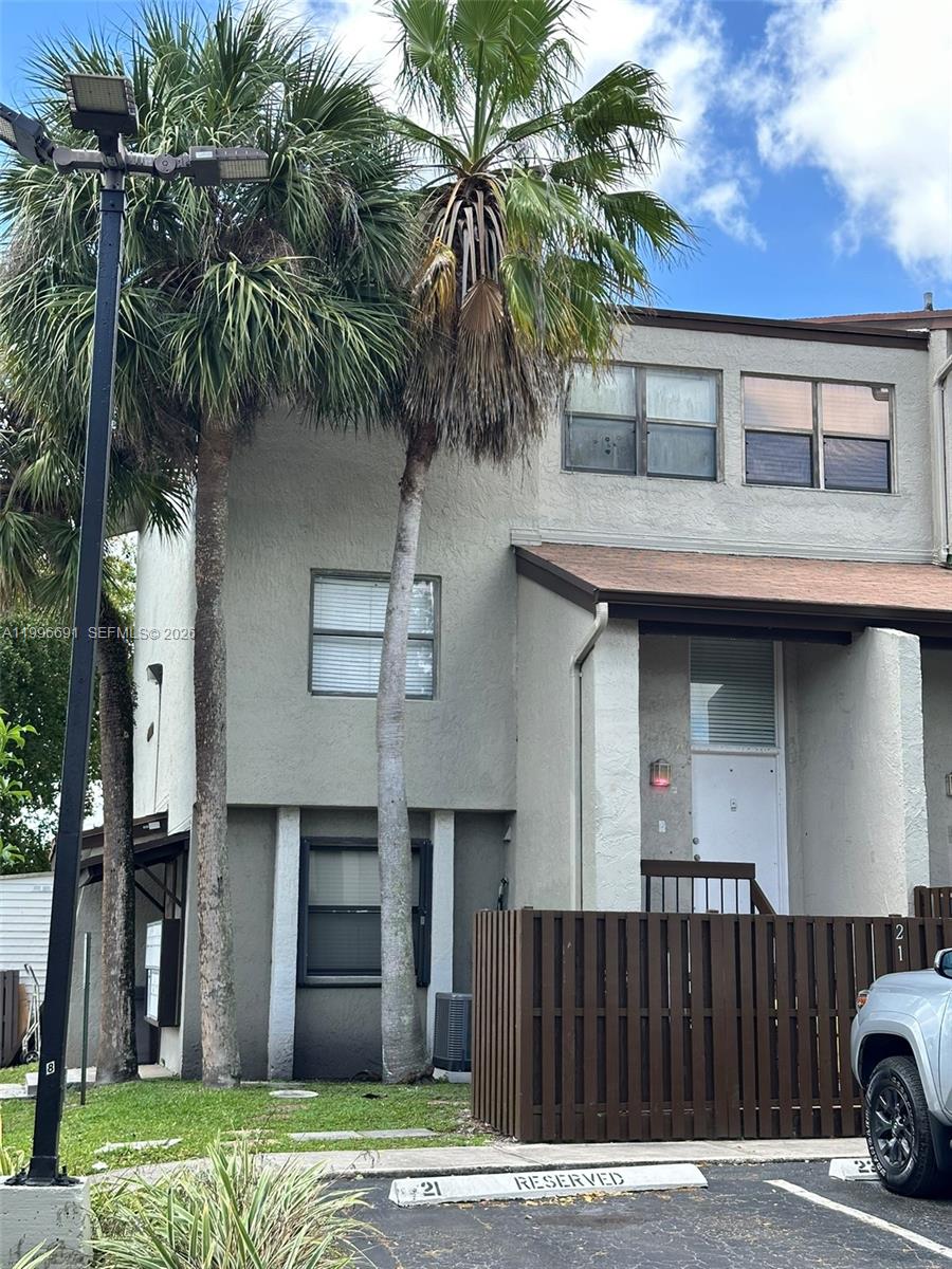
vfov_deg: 39.7
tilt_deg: +10.3
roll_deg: -0.3
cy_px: 634
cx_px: 476
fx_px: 1760
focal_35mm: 48
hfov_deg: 30.3
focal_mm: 6.86
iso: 64
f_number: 1.78
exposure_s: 1/1009
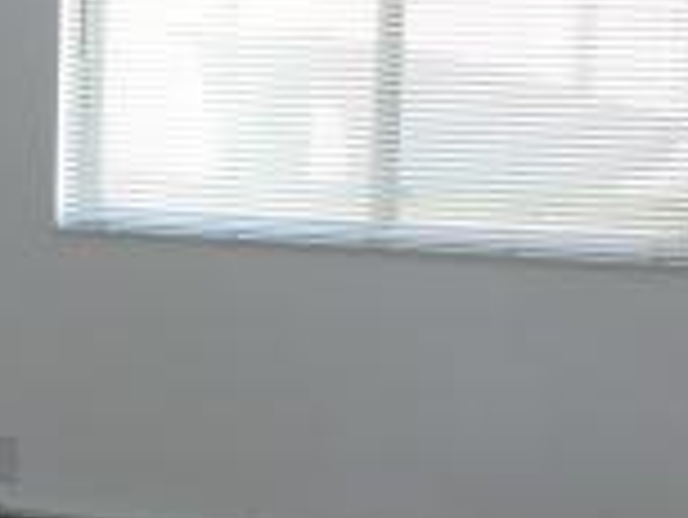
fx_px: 2407
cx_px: 58
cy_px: 257
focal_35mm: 121
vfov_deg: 12.3
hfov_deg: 16.0
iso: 160
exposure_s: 1/30
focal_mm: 5.2
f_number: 3.3
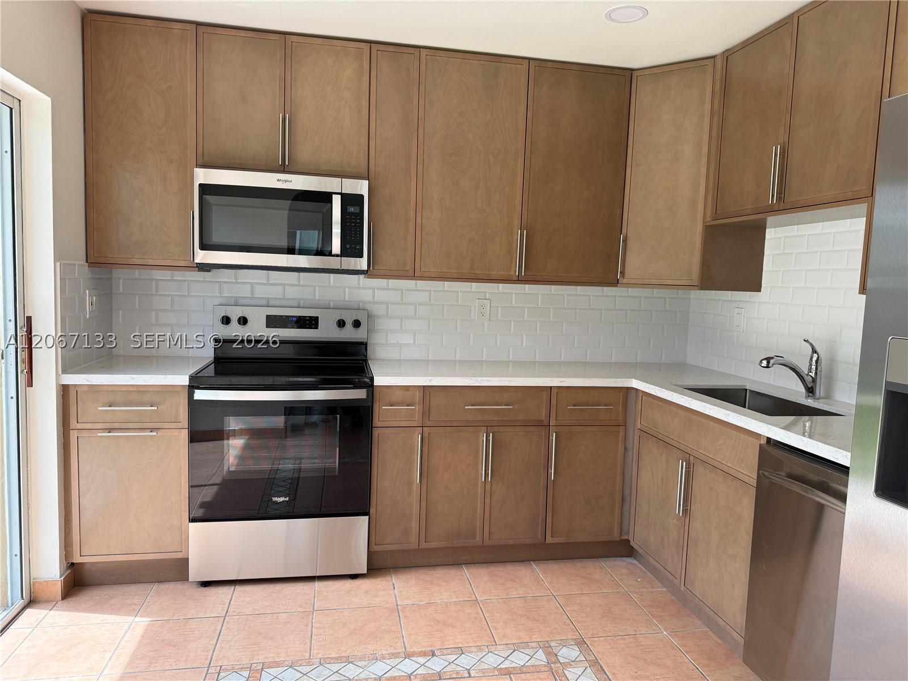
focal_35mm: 24
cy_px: 340
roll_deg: -2.5
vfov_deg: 56.8
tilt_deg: -5.2
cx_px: 454
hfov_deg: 71.6
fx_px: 630
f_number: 1.78
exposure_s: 1/323
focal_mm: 6.76
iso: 100
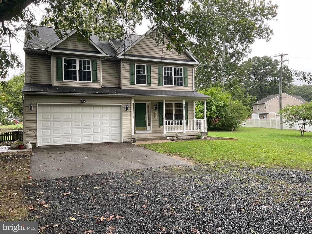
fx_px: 261
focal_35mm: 29
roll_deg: +1.0
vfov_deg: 48.2
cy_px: 117
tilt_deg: +0.4
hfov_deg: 61.7
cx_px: 156
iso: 40
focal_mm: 3
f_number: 1.8
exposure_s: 1/122
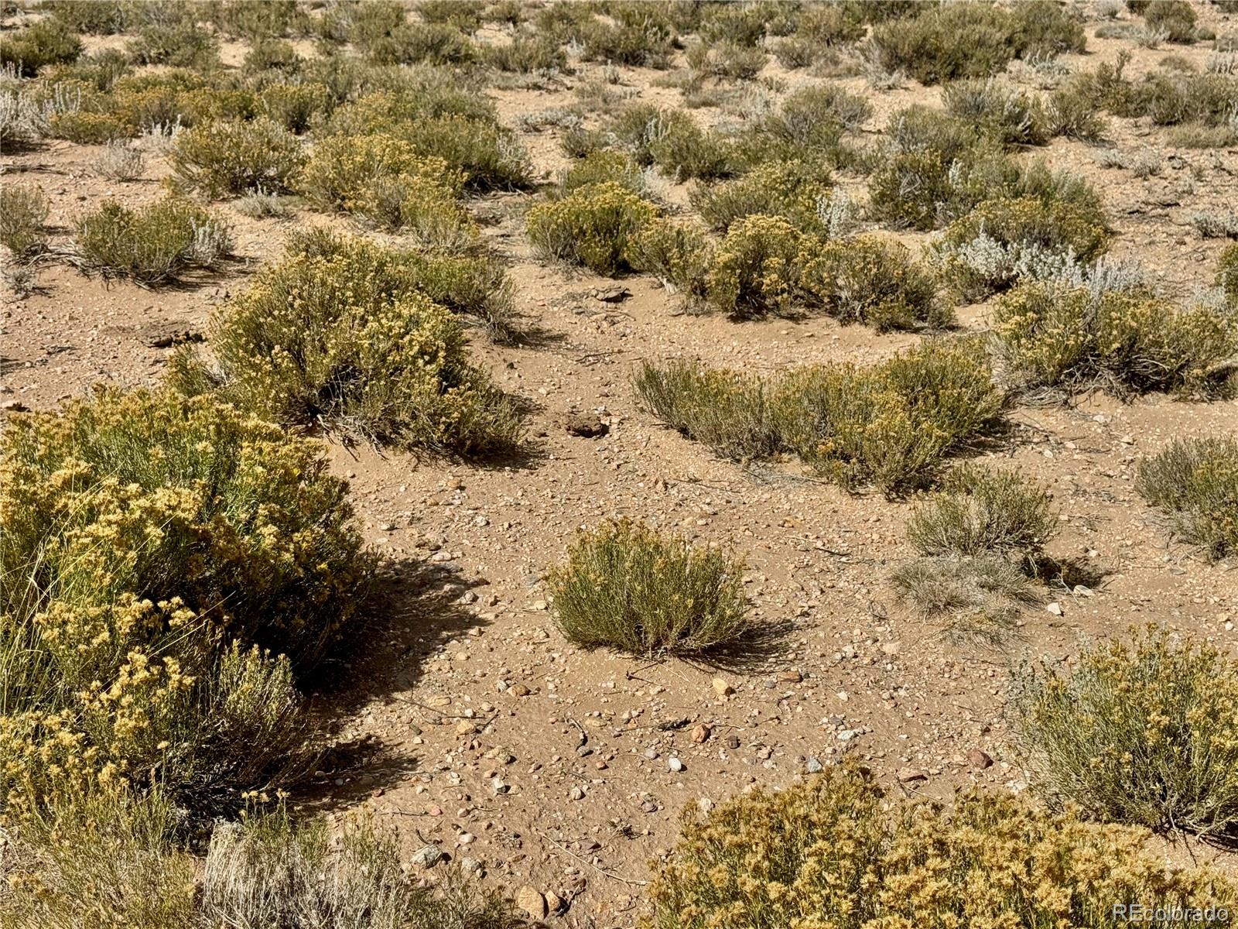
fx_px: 1717
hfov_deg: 39.7
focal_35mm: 48
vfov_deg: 30.3
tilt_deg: -20.9
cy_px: 464
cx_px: 619
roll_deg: -1.7
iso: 64
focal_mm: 6.76
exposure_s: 1/7937
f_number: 1.78
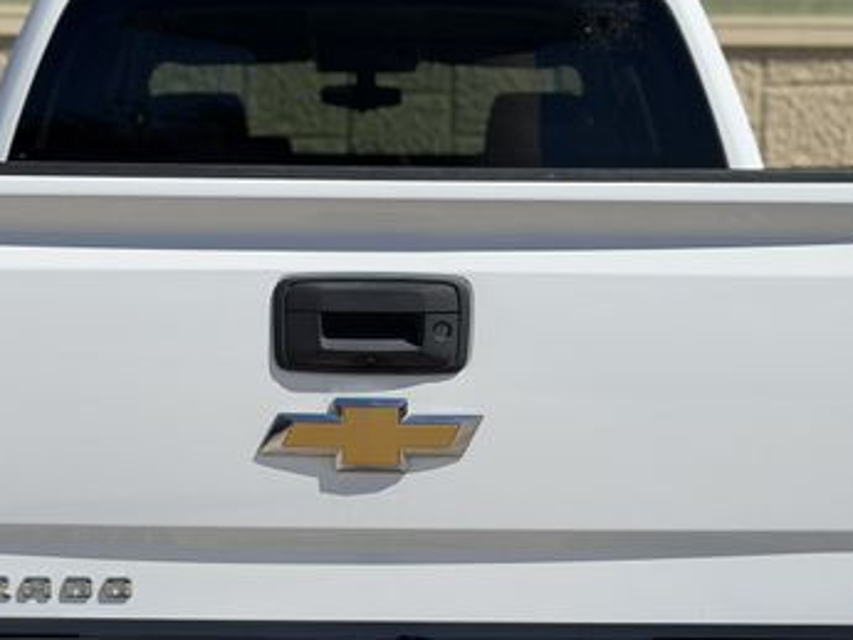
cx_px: 376
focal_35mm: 89
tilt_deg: -8.0
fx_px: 2194
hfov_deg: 22.0
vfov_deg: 16.5
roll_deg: +1.5
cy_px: 465
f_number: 1.78
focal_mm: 6.76
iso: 80
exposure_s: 1/9901
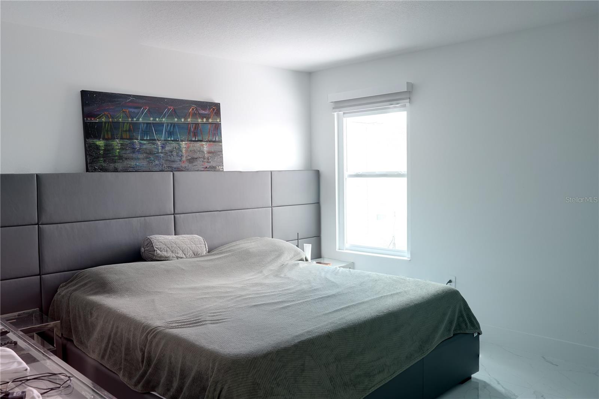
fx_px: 482
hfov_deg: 63.7
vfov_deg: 44.9
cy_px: 200
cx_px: 300
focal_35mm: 29
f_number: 9
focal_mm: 29
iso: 125
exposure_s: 2
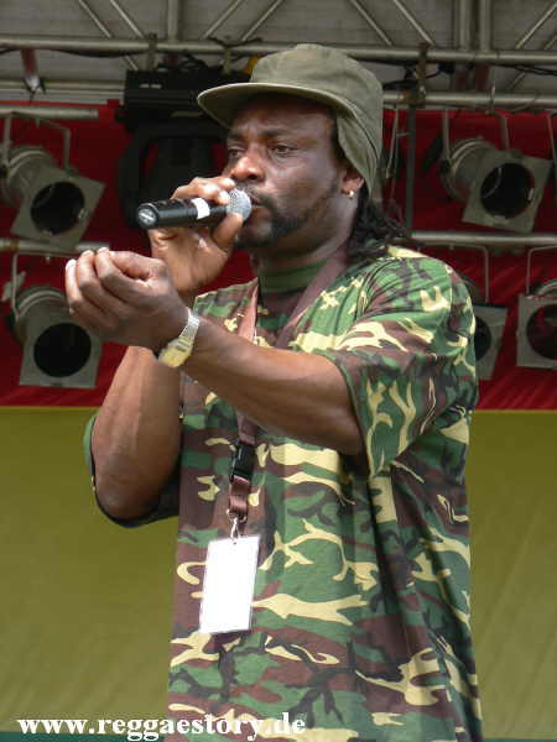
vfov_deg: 10.7
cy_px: 371
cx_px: 278
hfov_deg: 8.0
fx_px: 3969
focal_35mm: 185
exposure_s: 1/125
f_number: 4
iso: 64
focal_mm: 31.6
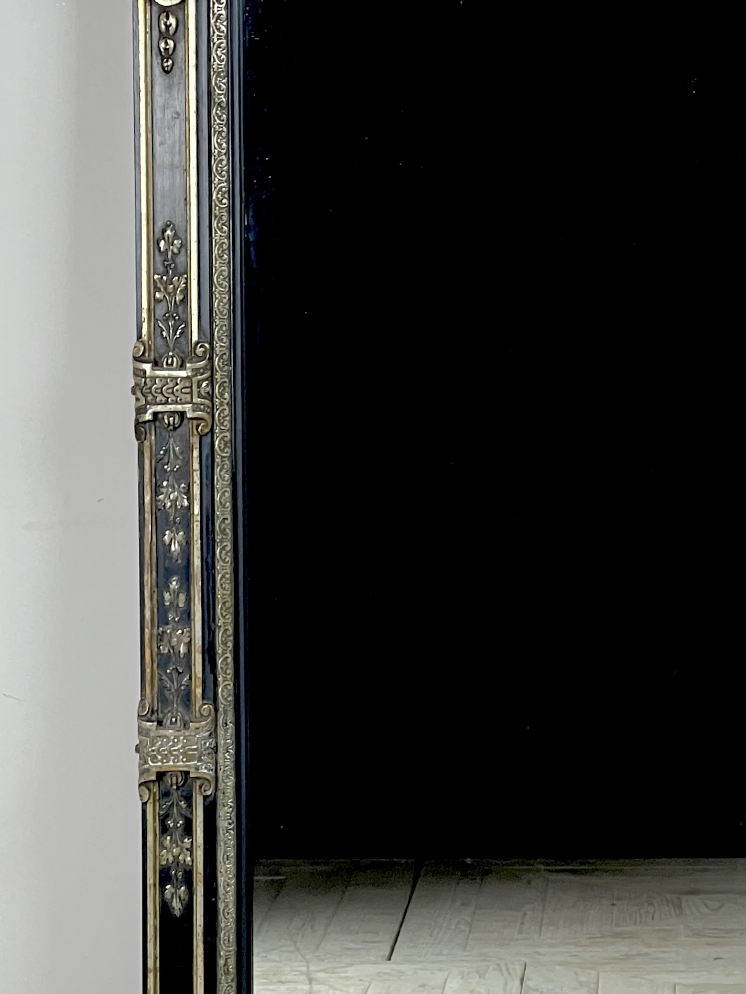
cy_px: 320
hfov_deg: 9.1
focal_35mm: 163
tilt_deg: -8.3
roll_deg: +0.2
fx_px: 4683
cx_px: 637
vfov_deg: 12.1
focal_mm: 9
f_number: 2.8
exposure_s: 1/60
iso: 200
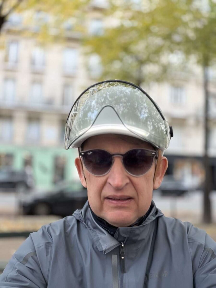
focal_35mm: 30
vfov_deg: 60.0
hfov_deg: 46.8
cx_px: 108
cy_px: 144
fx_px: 250
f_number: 1.9
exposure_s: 1/60
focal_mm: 2.71
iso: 80
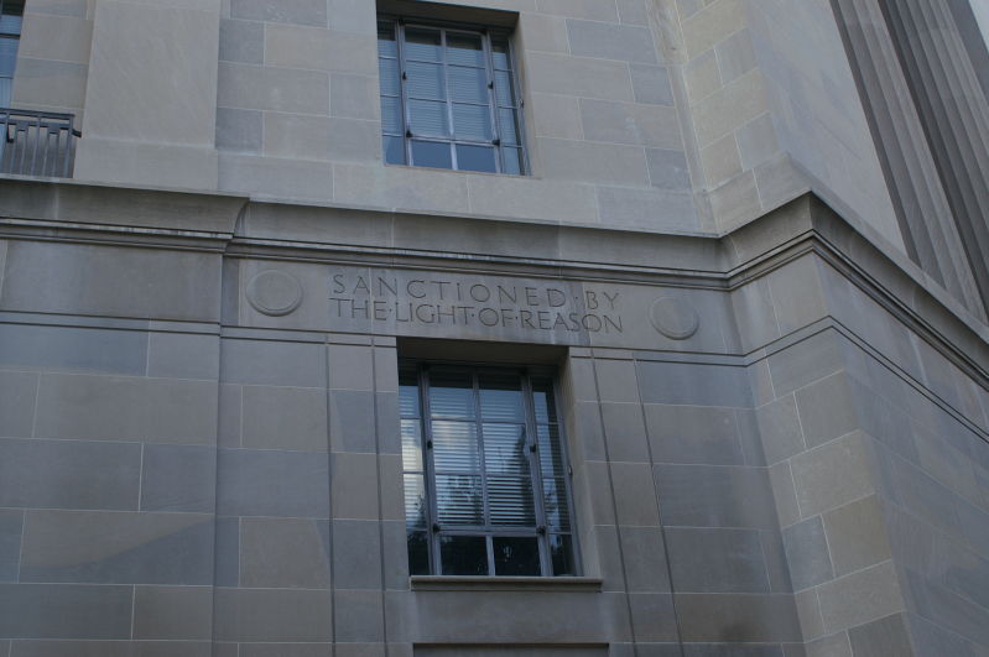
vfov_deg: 29.8
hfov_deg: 43.6
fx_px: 1235
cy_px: 328
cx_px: 494
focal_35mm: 45
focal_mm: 30
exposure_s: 1/90
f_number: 5.6
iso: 100
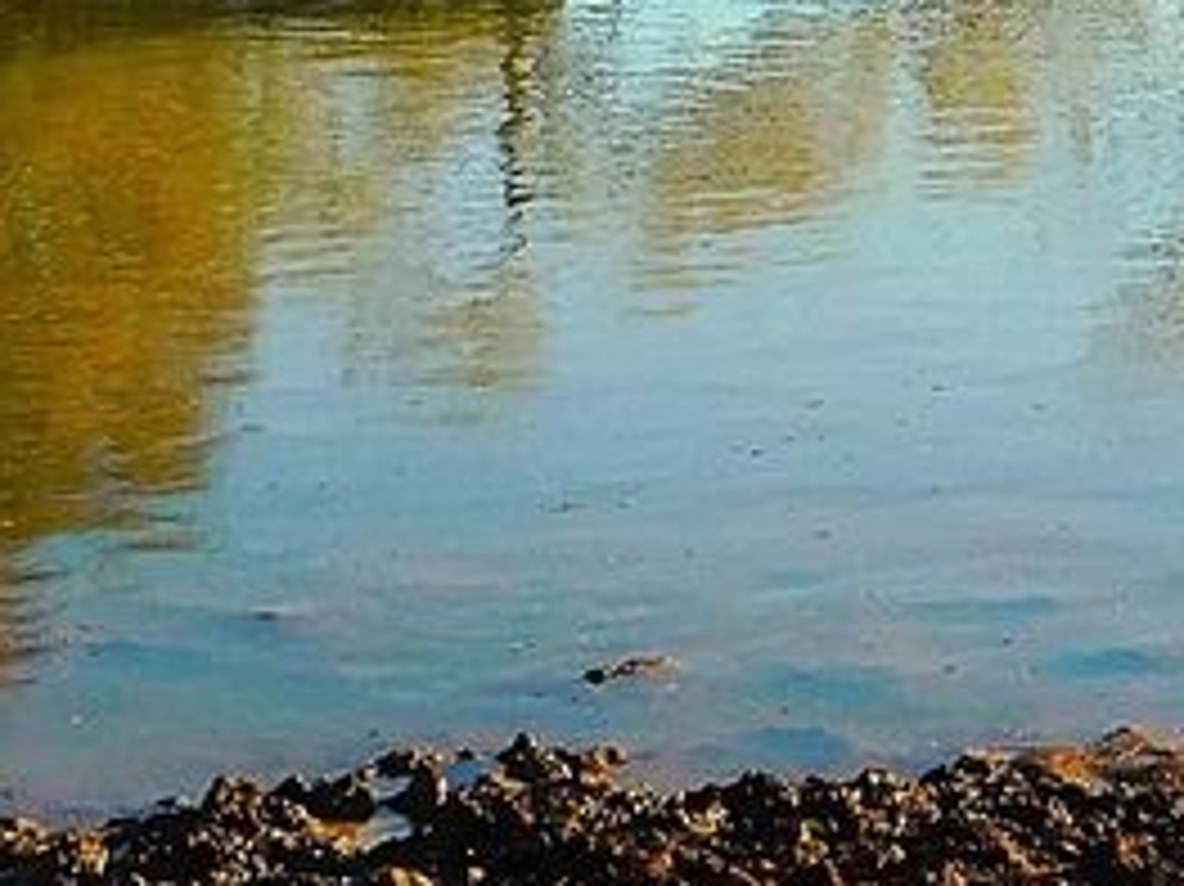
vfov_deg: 8.3
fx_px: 5983
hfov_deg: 11.0
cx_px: 1508
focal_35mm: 175
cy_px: -531
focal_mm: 8
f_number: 3.7
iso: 125
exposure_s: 1/800
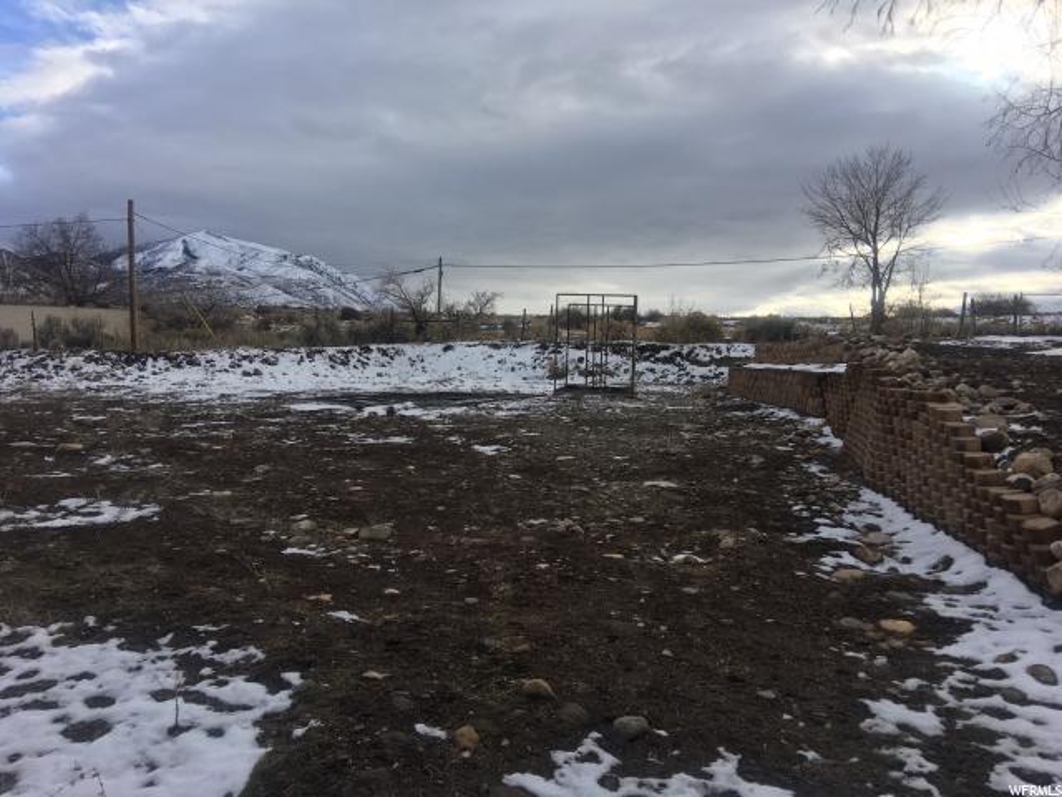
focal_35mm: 29
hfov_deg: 61.7
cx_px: 531
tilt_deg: -0.5
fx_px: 890
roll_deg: -0.2
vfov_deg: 48.2
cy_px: 398
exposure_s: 1/1012
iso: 25
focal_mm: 4.15
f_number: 2.2
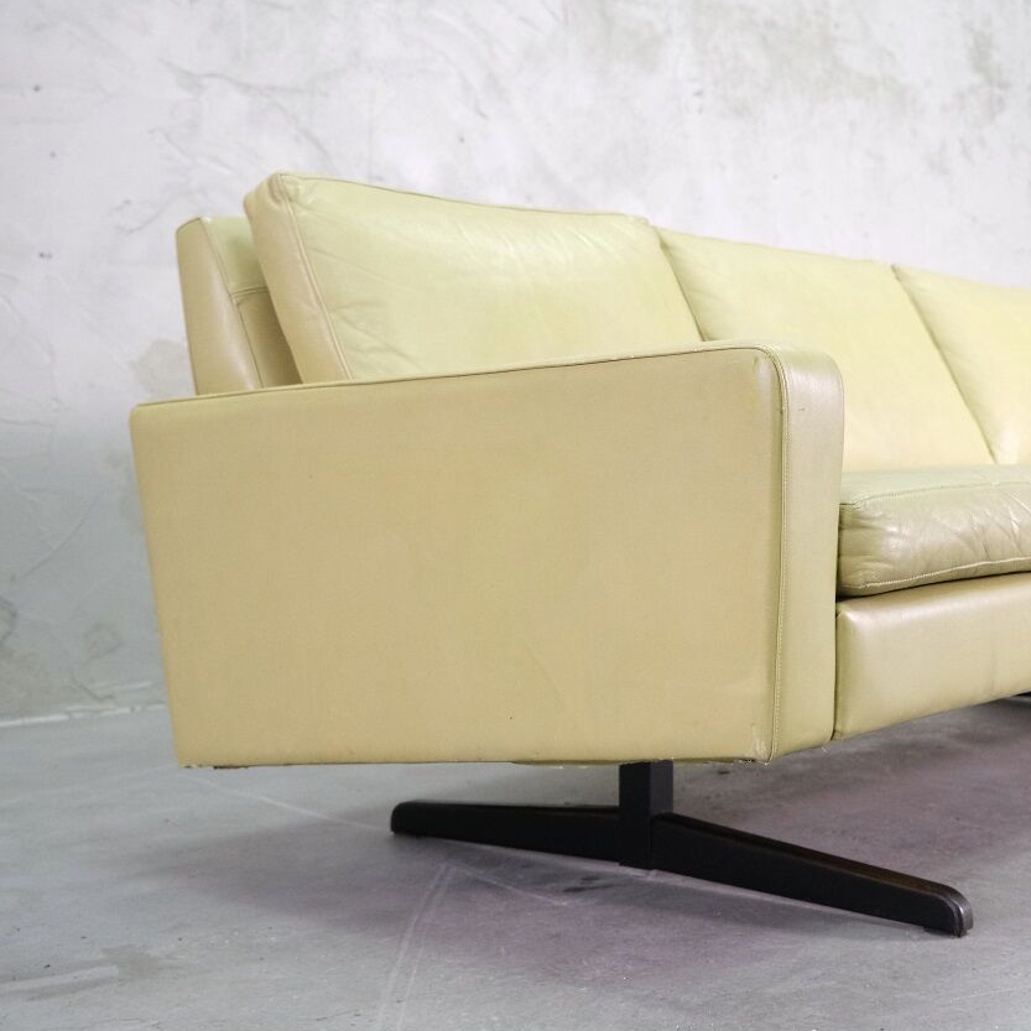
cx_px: 629
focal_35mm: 48
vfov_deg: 35.4
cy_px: 511
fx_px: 1617
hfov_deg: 35.2
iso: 2000
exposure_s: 1/38
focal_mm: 24.7
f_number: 4
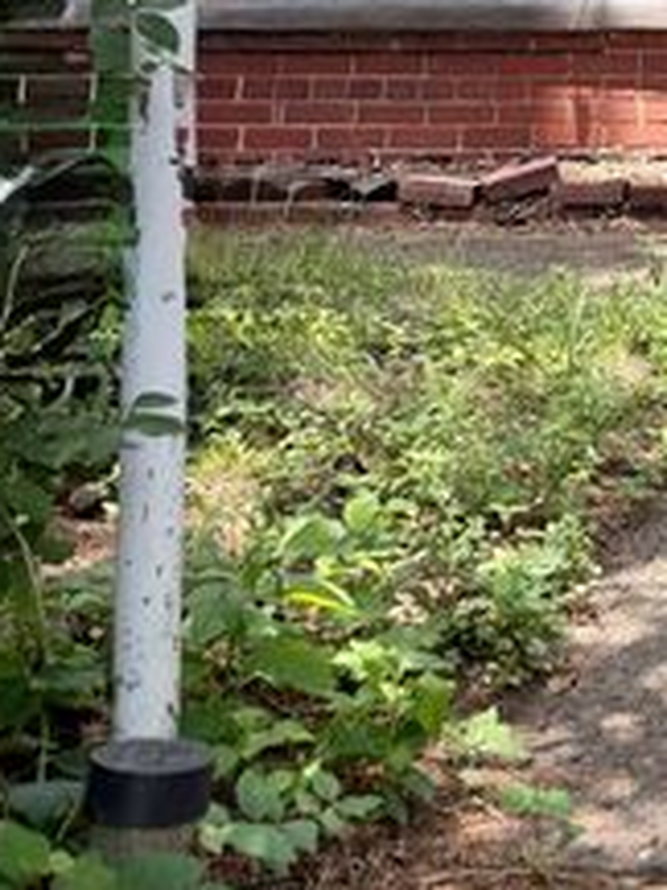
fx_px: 1901
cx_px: 1005
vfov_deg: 23.0
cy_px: -307
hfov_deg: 17.8
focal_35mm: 74
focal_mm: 6.76
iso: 100
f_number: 1.78
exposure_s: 1/1005
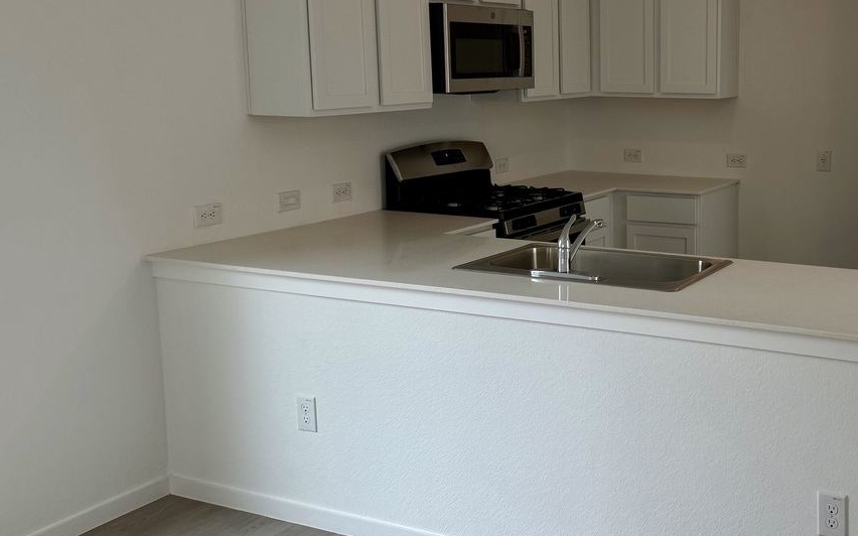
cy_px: 183
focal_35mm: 43
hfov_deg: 44.3
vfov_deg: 29.7
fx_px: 1005
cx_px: 666
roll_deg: -0.7
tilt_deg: -7.0
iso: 80
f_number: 1.78
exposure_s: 1/263
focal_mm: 6.76
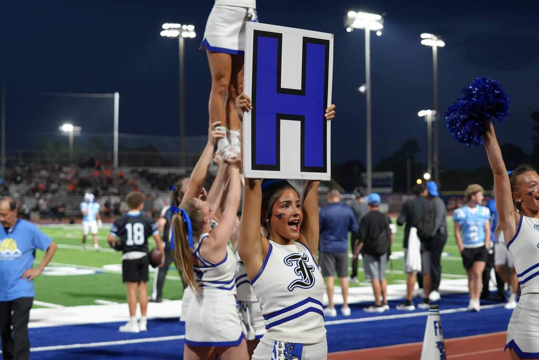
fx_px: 1048
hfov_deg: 28.8
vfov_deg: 19.5
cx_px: 270
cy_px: 180
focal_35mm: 70
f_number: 4
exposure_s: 1/160
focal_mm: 70
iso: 3200
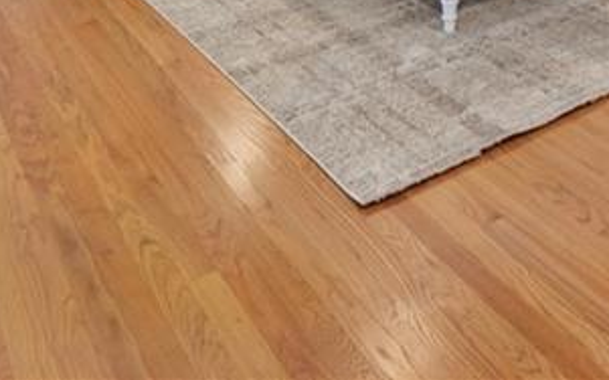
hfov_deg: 36.5
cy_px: -307
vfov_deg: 18.9
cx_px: 544
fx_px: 863
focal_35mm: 52
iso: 100
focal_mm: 15
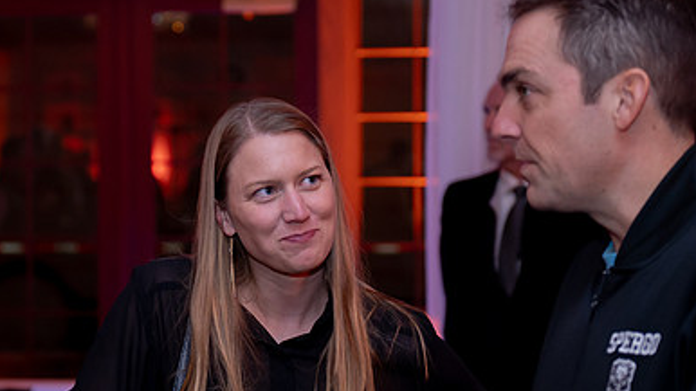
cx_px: 206
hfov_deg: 18.4
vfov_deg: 10.4
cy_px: 183
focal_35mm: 116
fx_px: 2140
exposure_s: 1/125
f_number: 2.8
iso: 1600
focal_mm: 56
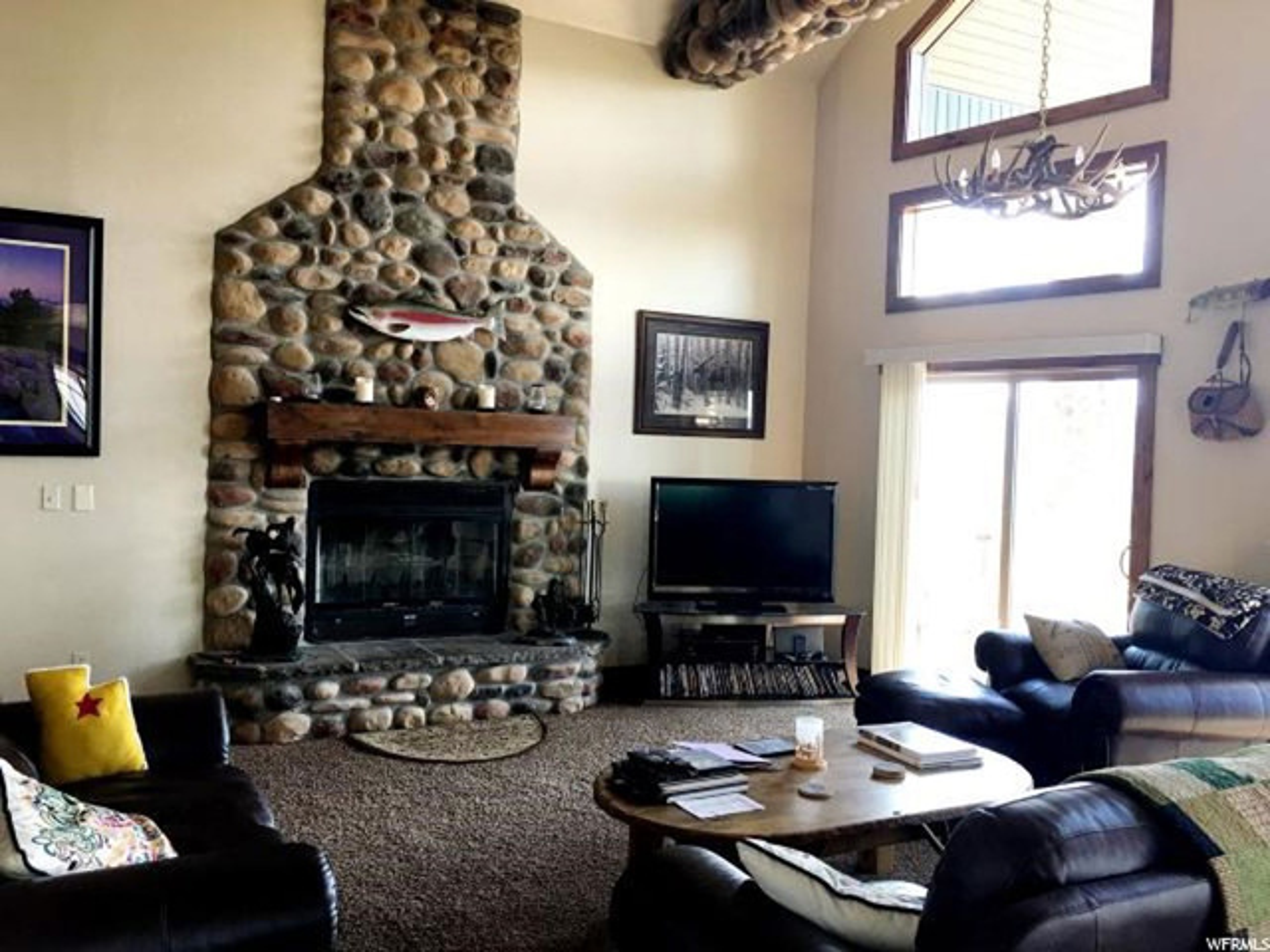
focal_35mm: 29
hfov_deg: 61.7
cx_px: 635
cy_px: 476
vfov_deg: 48.2
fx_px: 1064
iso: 32
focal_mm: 4.15
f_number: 2.2
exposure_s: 1/30
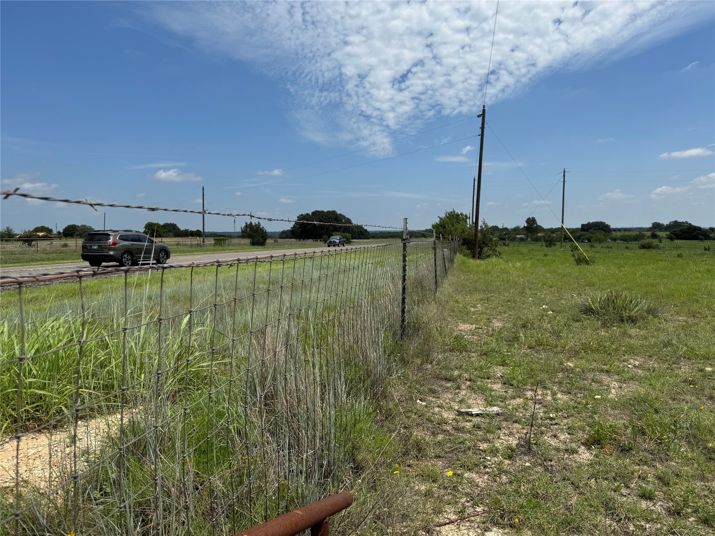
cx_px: 358
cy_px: 268
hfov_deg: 71.6
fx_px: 496
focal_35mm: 24
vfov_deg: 56.8
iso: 80
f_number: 1.78
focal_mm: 6.76
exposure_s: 1/6410
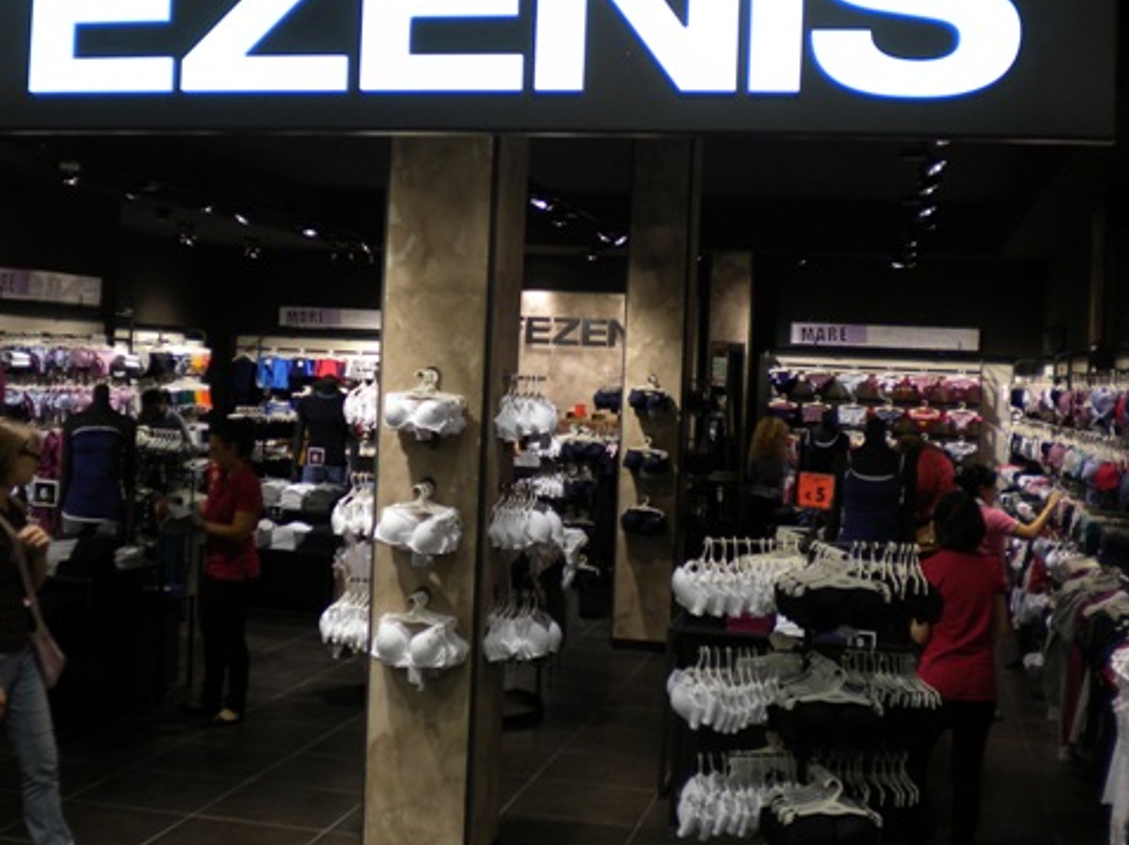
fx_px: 1532
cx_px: 499
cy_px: 369
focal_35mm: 47
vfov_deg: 30.8
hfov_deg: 40.4
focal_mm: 6.3
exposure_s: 1/69
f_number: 3.1
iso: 122
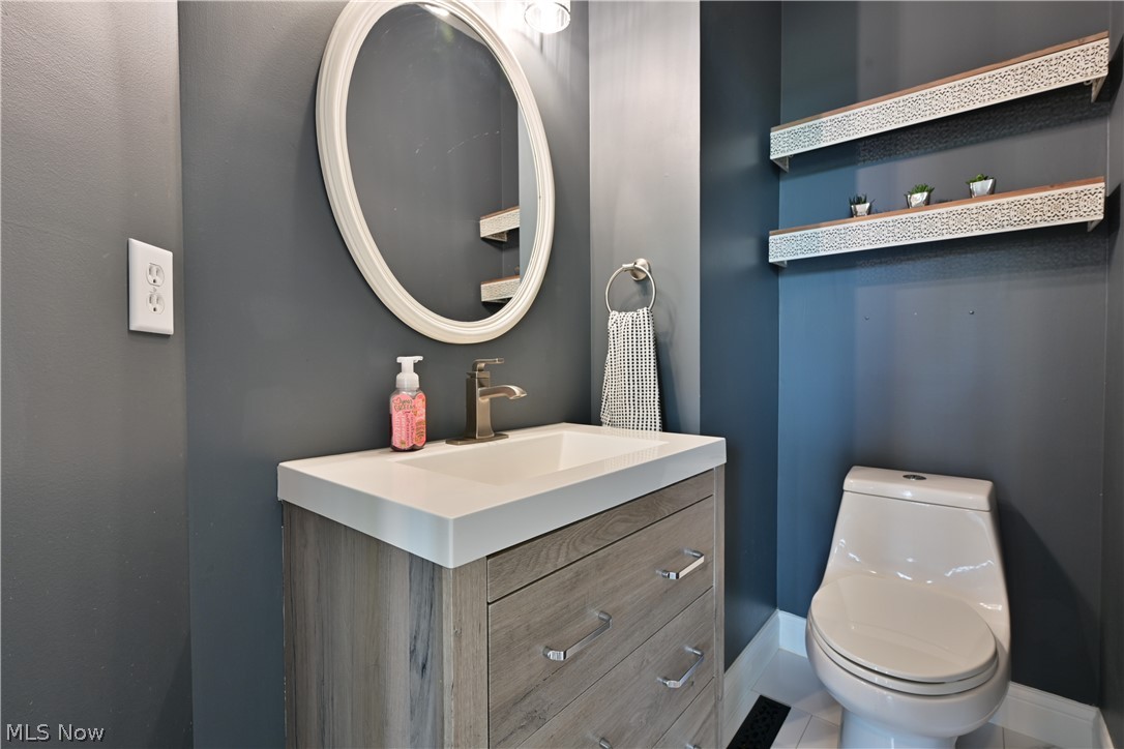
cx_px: 562
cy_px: 374
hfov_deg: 96.7
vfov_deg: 73.7
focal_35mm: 16
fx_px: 500
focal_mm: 16
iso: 400
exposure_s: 1/5
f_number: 9
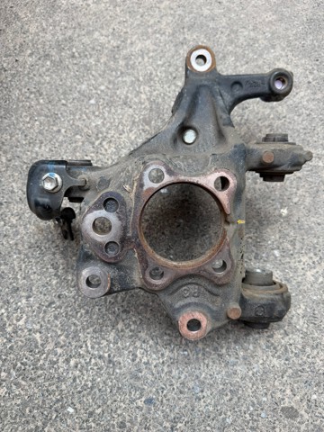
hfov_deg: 56.8
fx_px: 300
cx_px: 162
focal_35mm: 24
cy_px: 216
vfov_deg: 71.6
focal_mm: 6.76
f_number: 1.78
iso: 80
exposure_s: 1/461
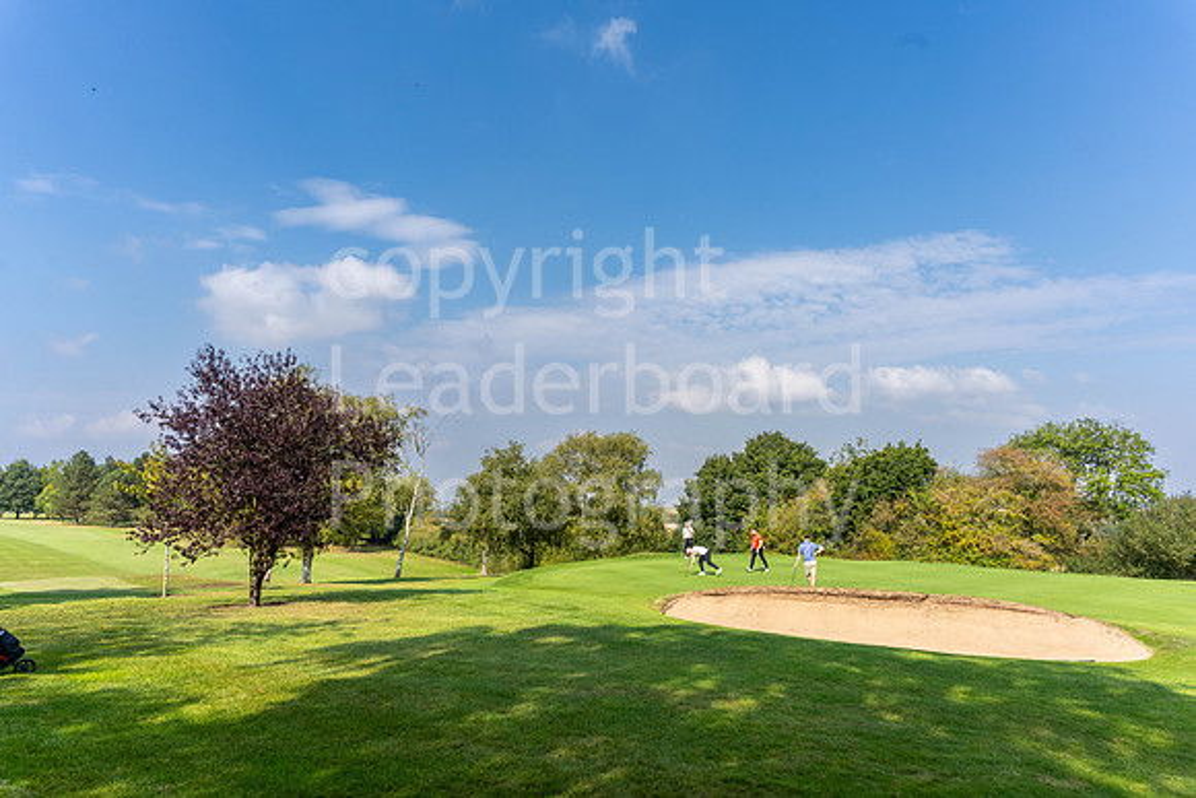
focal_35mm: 24
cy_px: 399
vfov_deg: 53.2
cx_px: 598
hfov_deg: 73.7
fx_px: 797
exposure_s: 1/800
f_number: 8
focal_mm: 24
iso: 250
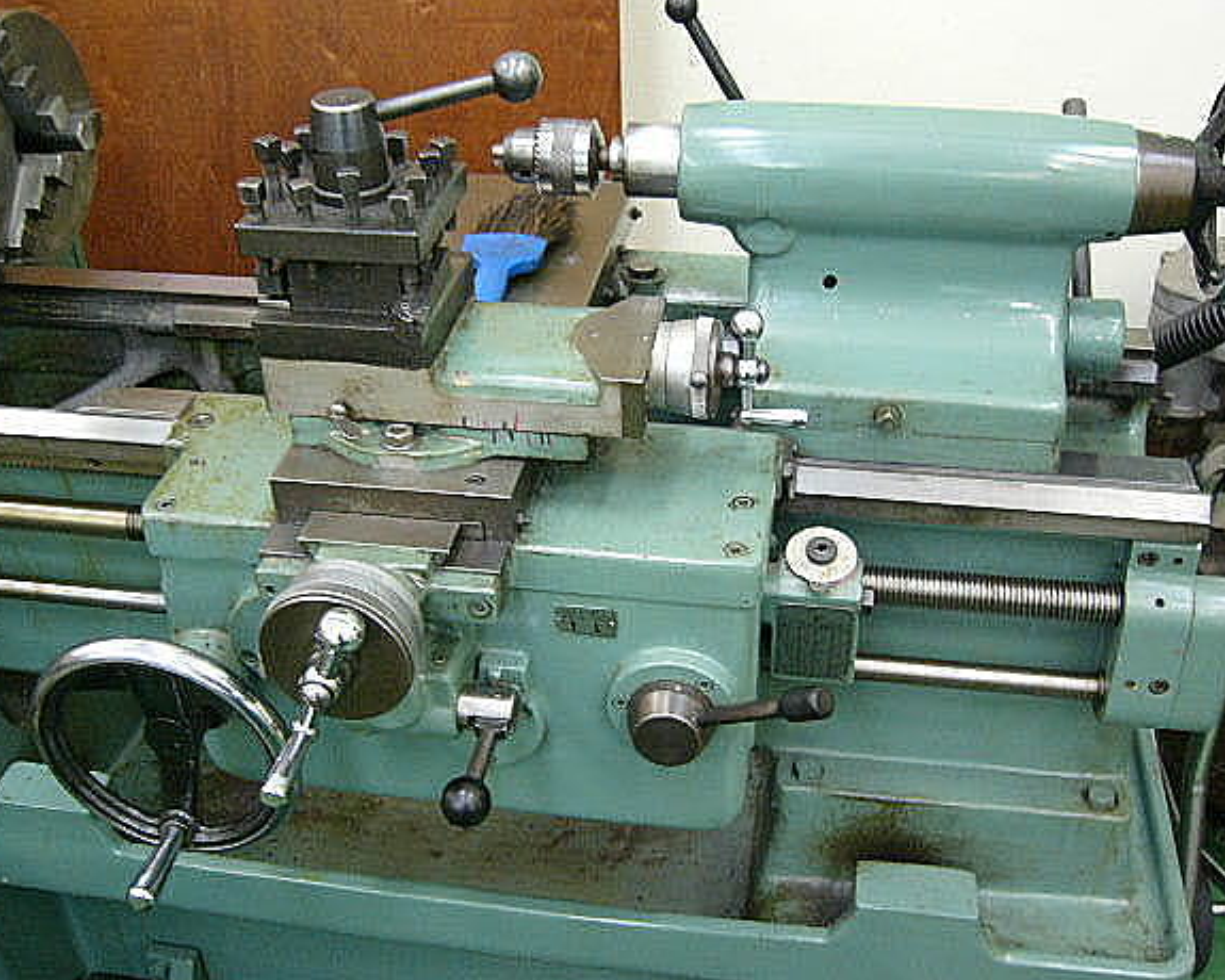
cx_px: 584
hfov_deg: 47.9
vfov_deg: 39.2
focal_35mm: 38
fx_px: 1378
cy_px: 473
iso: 200
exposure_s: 1/13
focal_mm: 5.8
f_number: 2.8
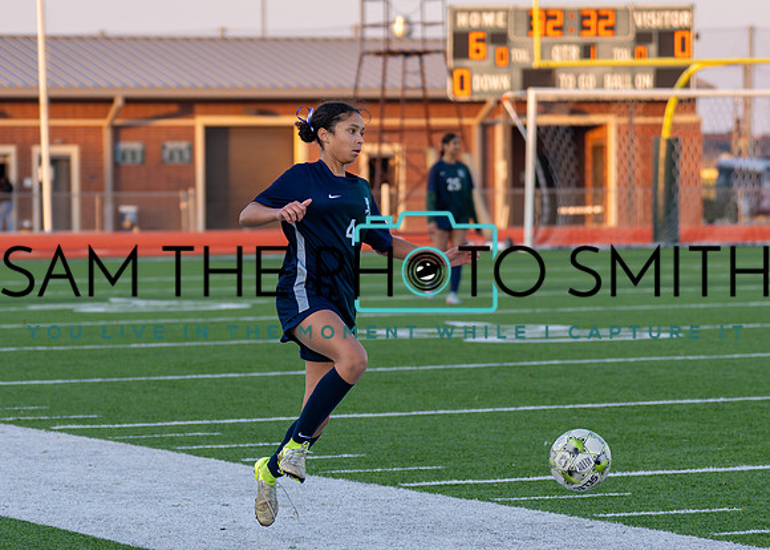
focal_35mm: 181
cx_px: 361
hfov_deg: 11.1
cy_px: 379
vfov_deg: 8.0
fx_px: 3948
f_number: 2.8
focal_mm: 86
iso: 400
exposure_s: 1/1600
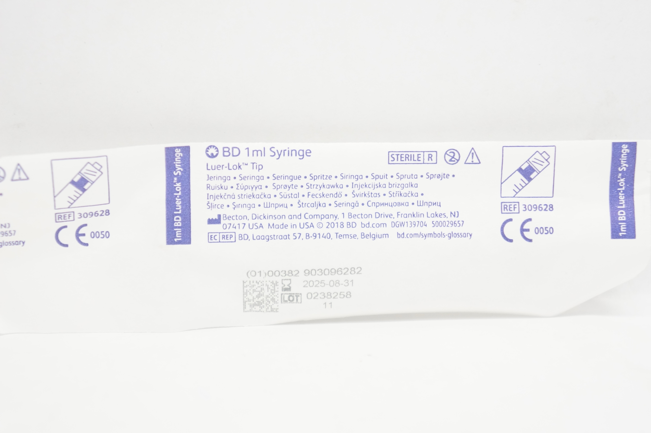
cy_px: 216
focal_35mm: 75
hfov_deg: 27.0
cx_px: 326
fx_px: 1355
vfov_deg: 18.1
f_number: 5
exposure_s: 1/80
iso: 800
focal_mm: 50
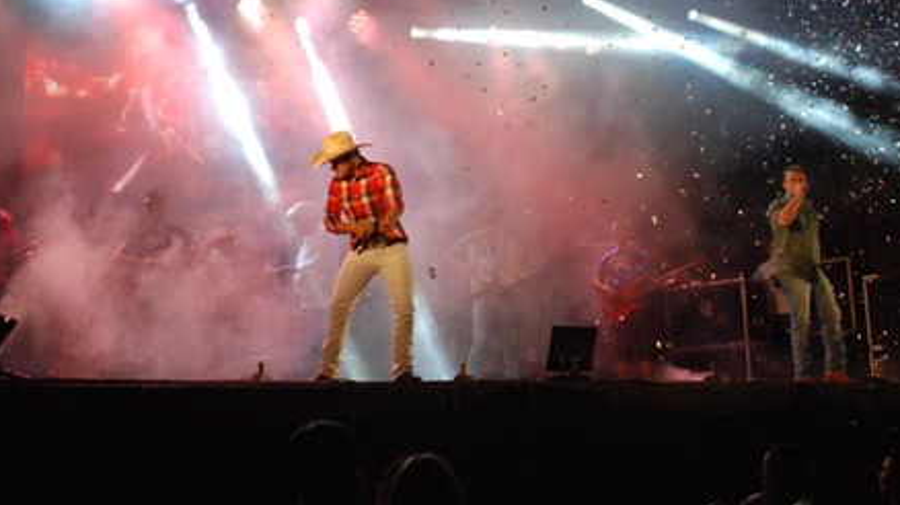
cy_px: 108
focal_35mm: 69
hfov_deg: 30.5
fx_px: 1646
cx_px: 388
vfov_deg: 17.3
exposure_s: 1/80
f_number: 7.1
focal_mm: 24
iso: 1250
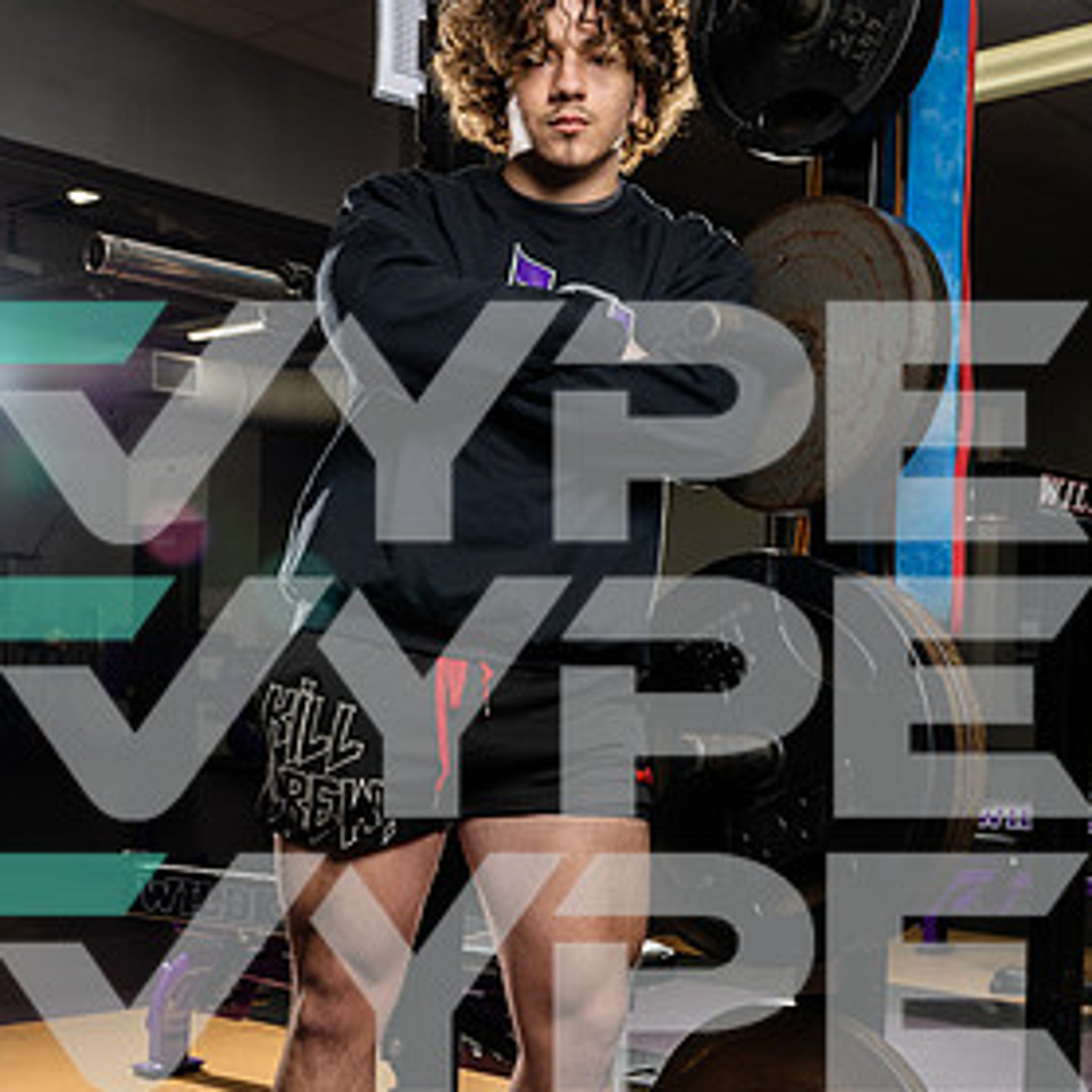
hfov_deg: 32.8
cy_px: 701
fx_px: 1856
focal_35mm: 52
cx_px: 517
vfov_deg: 32.6
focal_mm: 38
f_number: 8
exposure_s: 1/250
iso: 640
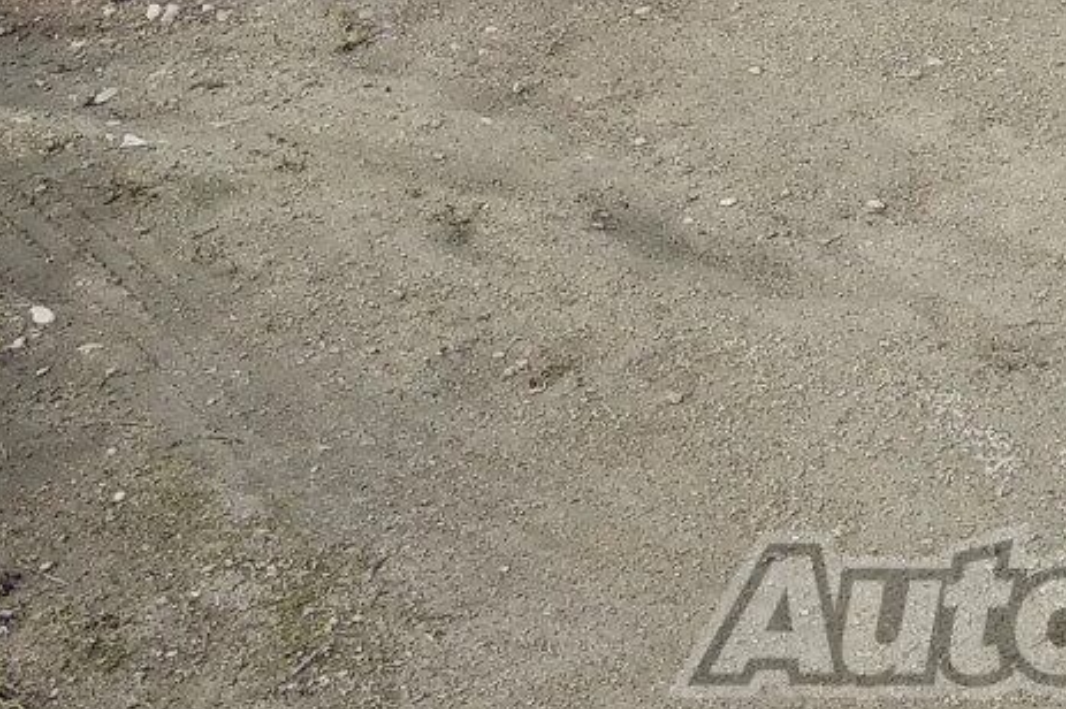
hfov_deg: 17.4
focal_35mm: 114
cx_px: 1126
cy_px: -754
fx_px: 3373
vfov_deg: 10.8
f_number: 2.2
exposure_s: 1/514
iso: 125
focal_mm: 3.81
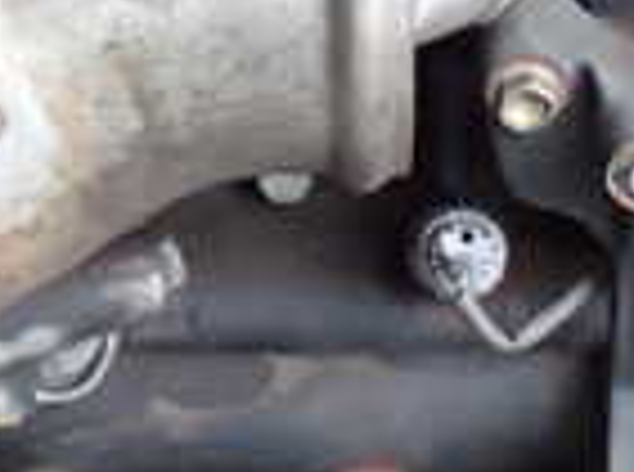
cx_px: 306
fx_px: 3197
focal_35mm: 175
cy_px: 166
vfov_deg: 8.4
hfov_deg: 11.3
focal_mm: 7.31
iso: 250
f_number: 2.8
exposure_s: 1/40
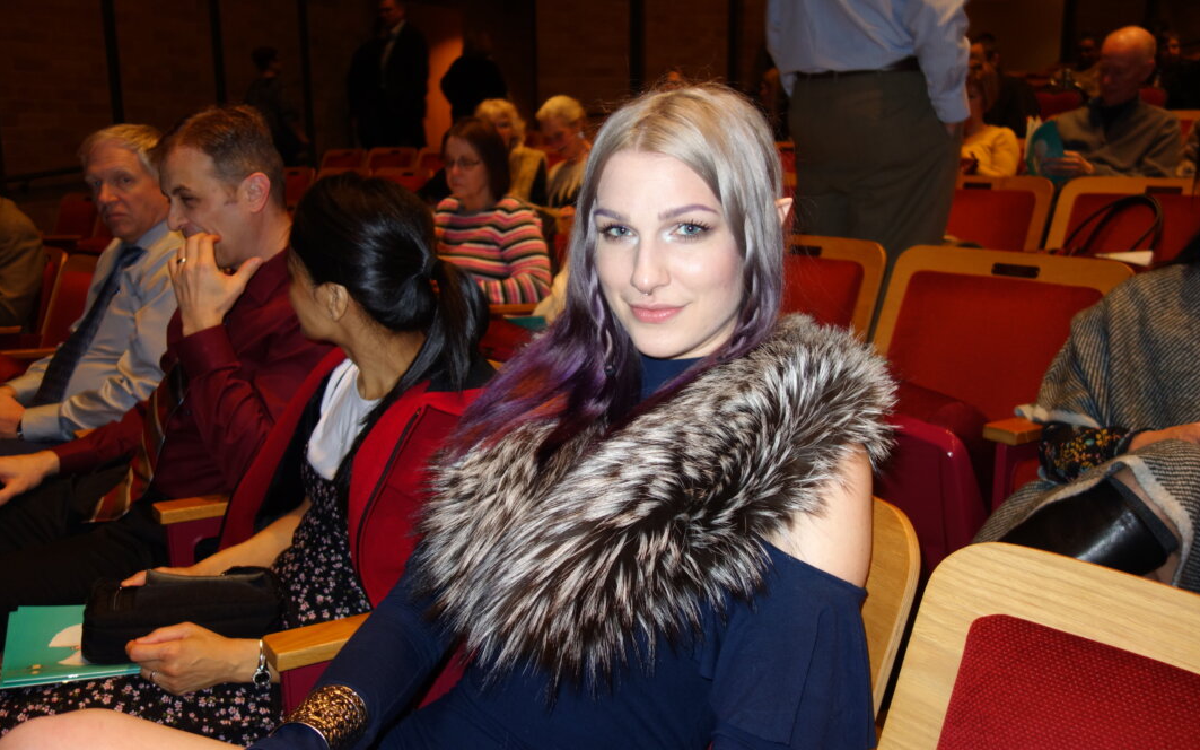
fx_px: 948
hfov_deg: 64.6
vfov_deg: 43.1
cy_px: 361
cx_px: 607
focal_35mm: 29
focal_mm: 10.4
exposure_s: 1/30
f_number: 1.8
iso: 200
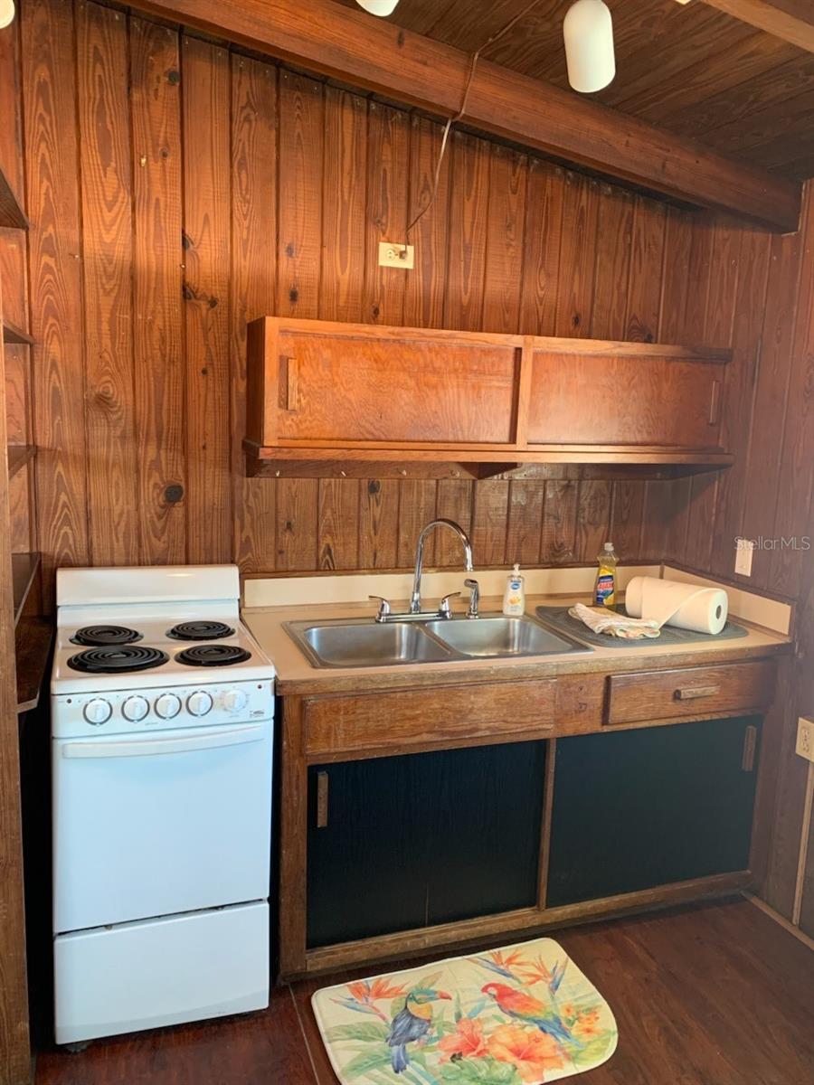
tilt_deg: -9.0
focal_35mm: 26
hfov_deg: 53.1
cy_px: 542
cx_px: 407
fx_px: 815
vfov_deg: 67.3
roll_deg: -2.0
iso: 250
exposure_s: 1/60
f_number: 1.8
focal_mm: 4.25
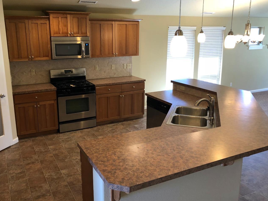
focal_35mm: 33
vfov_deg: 42.9
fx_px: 255
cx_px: 122
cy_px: 96
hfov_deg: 55.3
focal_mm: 4
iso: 40
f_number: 1.8
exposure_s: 1/24
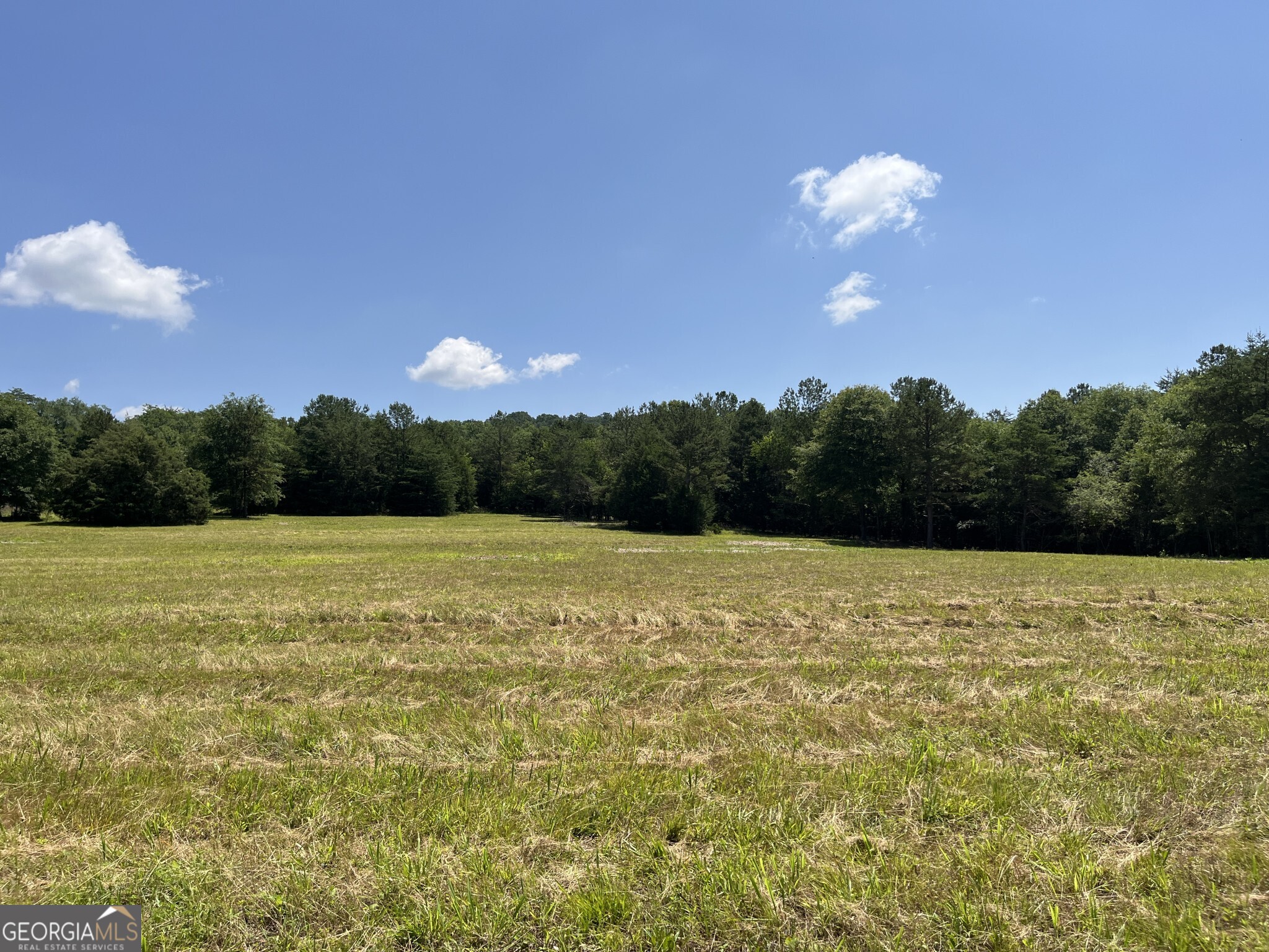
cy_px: 476
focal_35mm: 26
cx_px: 634
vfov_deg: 53.1
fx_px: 953
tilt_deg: +3.6
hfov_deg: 67.3
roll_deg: -1.1
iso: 50
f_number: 1.6
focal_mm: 5.1
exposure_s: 1/4310
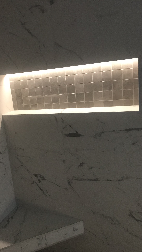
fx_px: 214
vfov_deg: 61.0
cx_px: 48
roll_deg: +6.7
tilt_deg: -11.9
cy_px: 129
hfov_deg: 36.3
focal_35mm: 32
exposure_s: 1/12
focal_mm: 3.99
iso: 100
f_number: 1.8
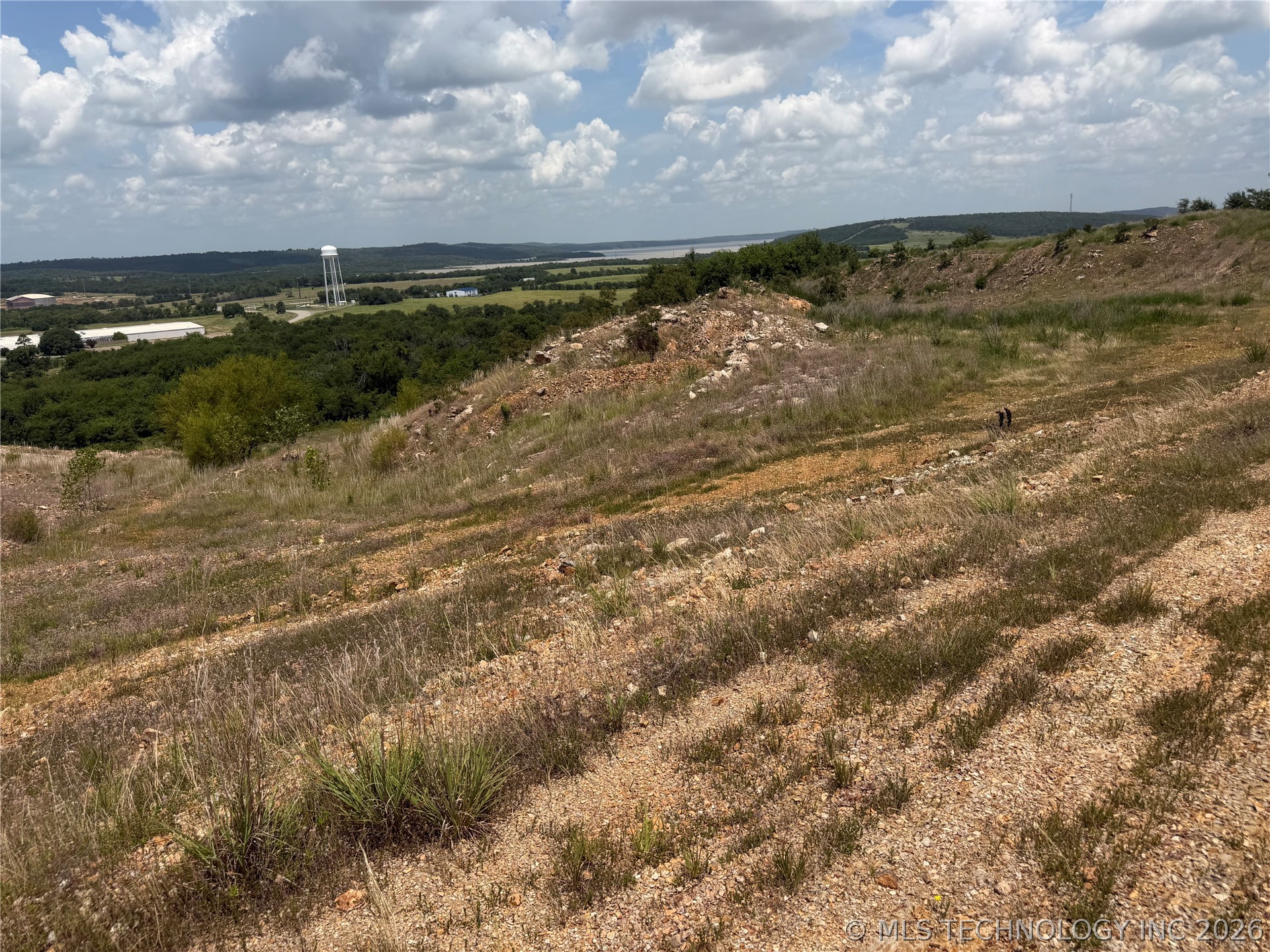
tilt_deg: -14.3
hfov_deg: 71.6
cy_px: 476
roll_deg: +2.8
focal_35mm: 24
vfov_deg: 56.8
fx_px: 881
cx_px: 635
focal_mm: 6.76
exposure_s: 1/6711
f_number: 1.78
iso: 80
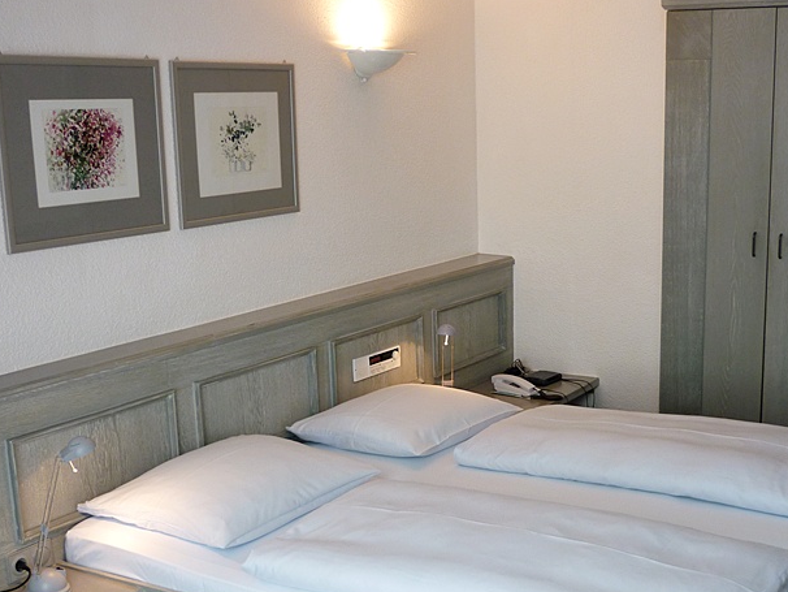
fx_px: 1116
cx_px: 498
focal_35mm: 49
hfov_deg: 38.6
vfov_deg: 29.5
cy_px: 379
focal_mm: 5.5
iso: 80
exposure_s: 1/30
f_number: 2.8
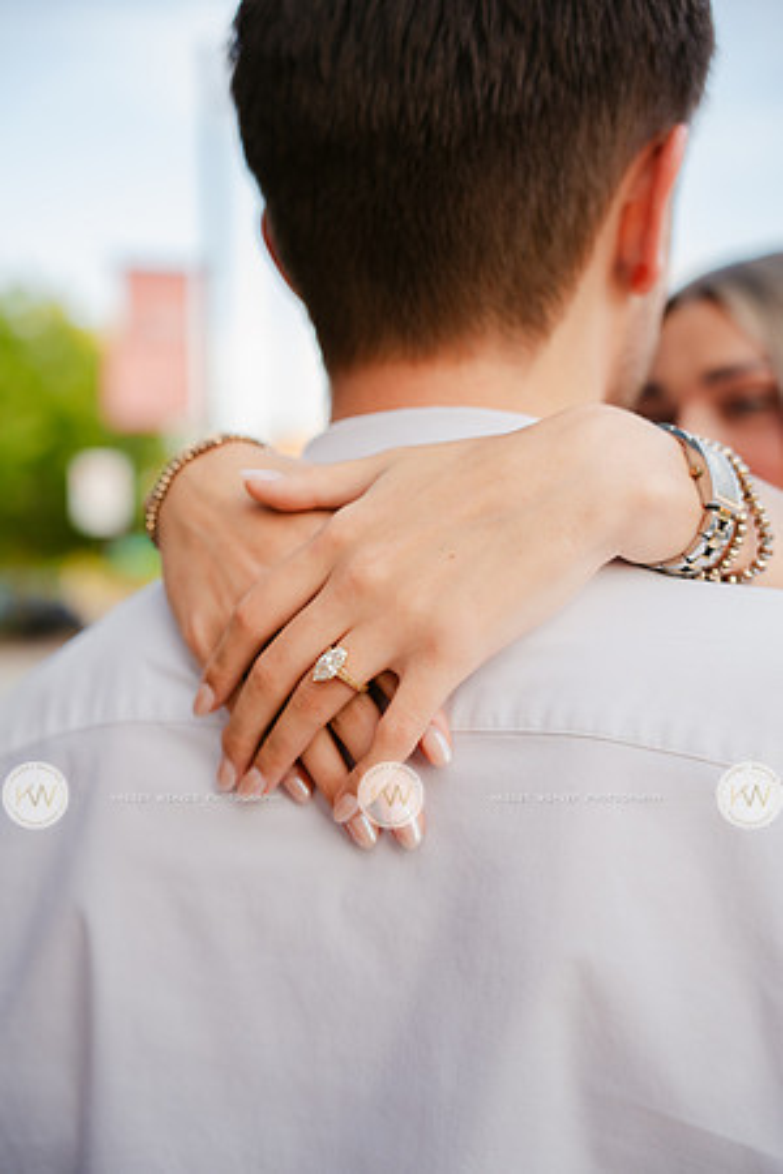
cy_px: 587
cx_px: 392
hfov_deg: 29.7
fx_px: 1478
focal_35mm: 45
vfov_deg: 43.3
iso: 250
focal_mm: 45.3
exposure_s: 1/250
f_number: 2.8
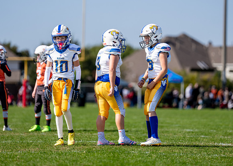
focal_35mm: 271
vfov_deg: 5.3
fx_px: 1792
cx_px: 118
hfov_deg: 7.4
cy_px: 70
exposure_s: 1/2500
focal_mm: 200
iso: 125
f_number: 2.8
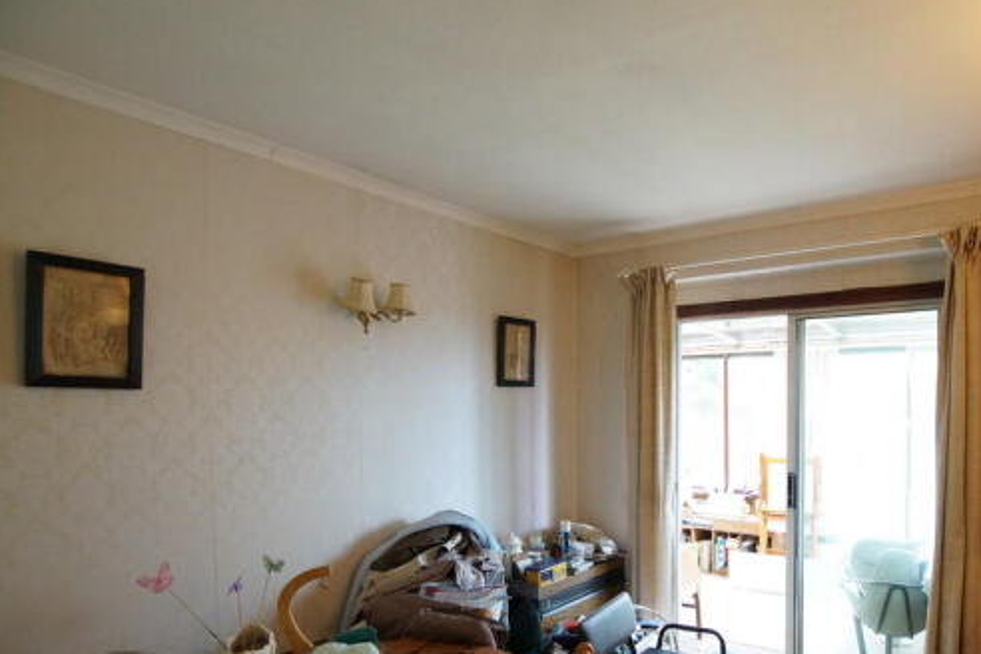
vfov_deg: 61.1
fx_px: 545
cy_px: 410
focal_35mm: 20
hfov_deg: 81.3
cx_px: 650
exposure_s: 1/60
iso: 2500
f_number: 4
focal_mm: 10
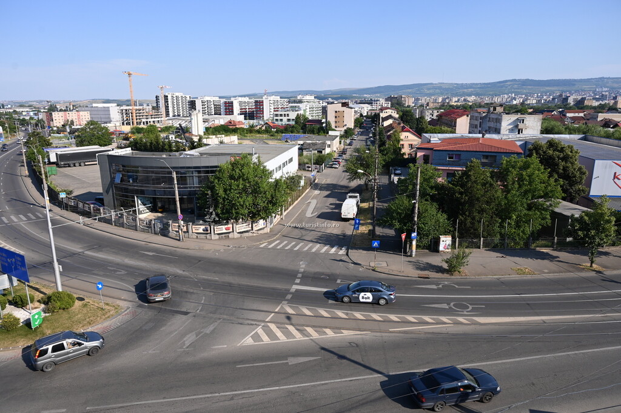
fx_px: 414
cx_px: 310
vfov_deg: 53.1
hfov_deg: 73.8
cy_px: 206
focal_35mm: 24
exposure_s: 1/320
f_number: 6.3
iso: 100
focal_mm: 24
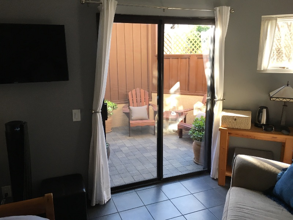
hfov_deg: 61.7
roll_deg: +0.9
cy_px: 110
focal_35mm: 29
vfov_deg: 48.2
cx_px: 146
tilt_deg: -11.8
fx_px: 245
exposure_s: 1/30
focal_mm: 4.15
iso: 32
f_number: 2.2
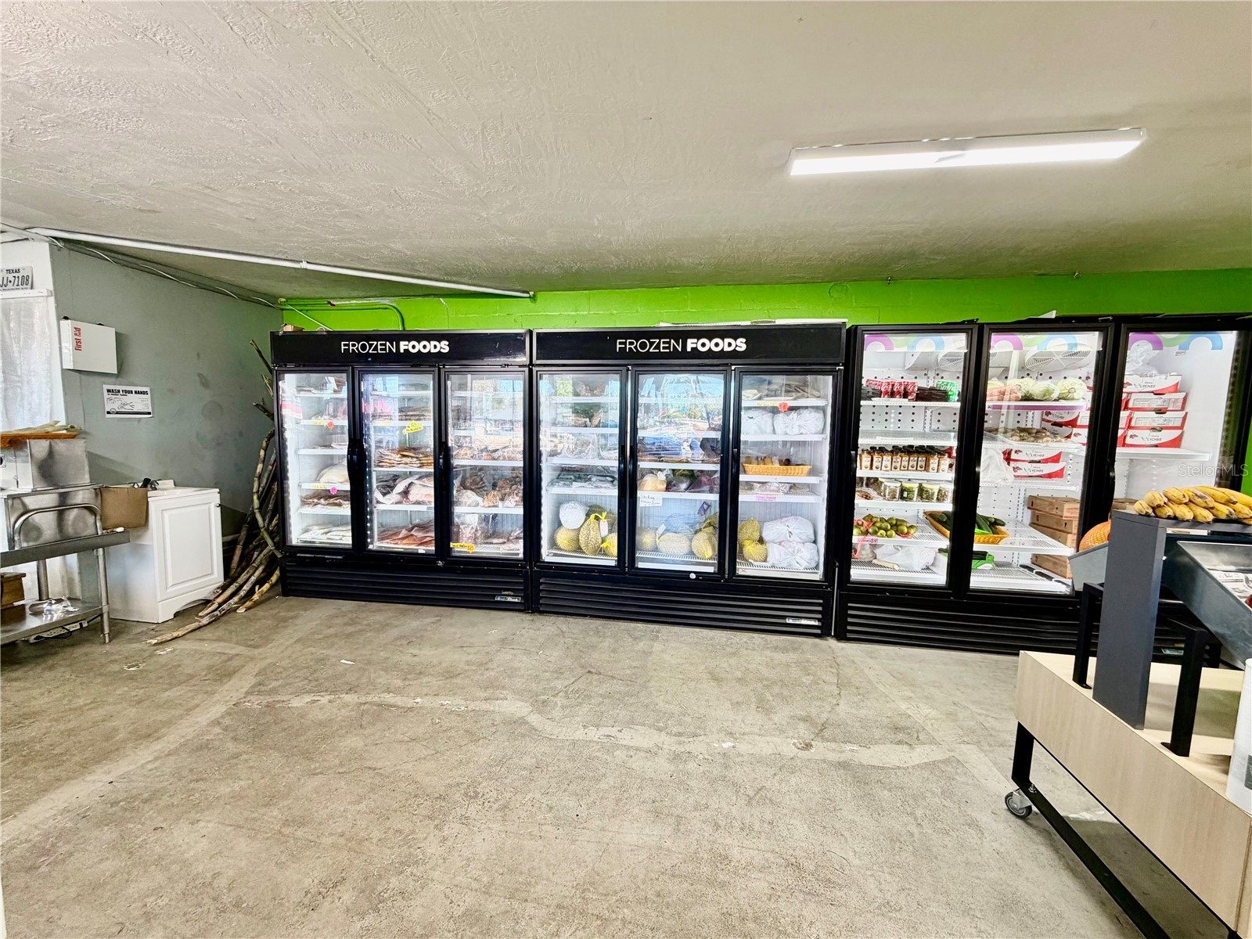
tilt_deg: -5.6
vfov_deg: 85.7
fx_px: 506
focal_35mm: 14
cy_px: 470
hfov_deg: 102.1
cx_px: 626
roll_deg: -1.5
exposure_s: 1/60
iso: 160
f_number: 2.2
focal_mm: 2.22
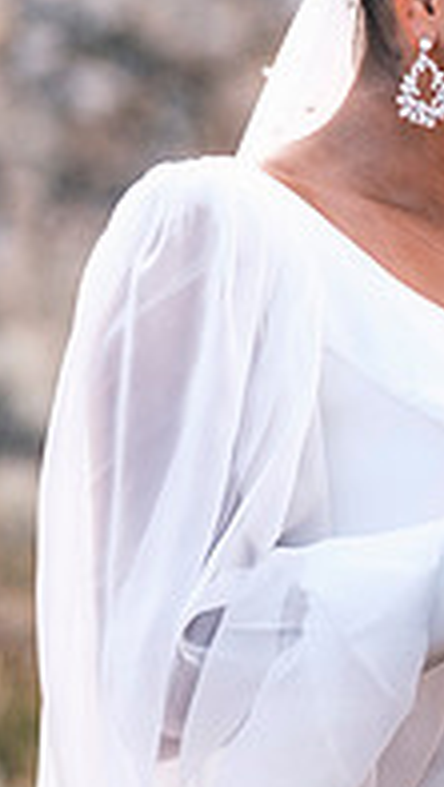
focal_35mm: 624
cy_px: 210
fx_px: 13044
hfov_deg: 1.9
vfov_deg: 3.5
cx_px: 724
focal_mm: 134.4
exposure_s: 1/800
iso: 400
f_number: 2.8
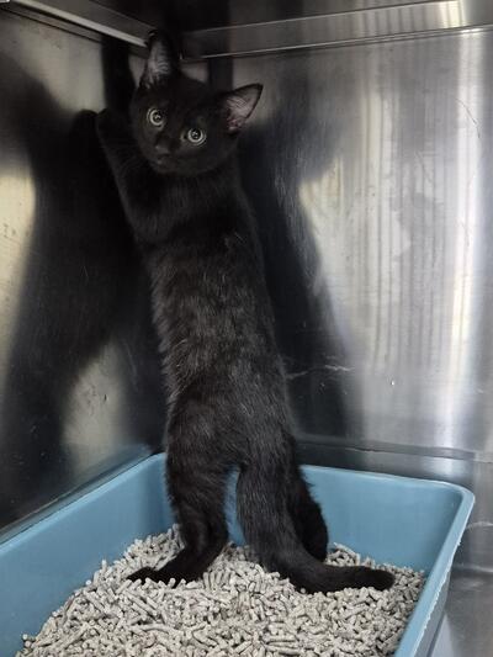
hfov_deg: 58.9
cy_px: 328
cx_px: 246
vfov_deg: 73.9
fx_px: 437
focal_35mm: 23
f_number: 1.8
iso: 1000
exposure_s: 1/100
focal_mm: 5.4
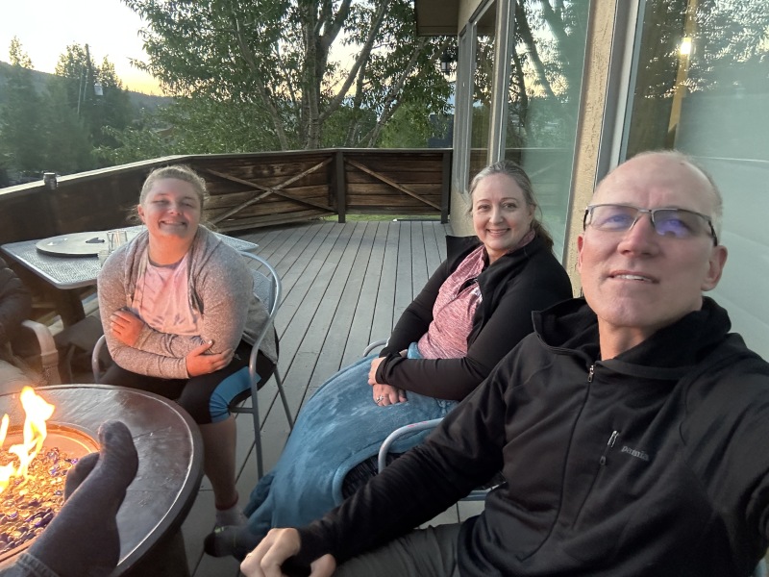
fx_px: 511
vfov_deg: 58.9
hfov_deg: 73.9
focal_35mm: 23
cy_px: 288
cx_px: 384
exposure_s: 1/40
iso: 400
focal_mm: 2.69
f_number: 1.9
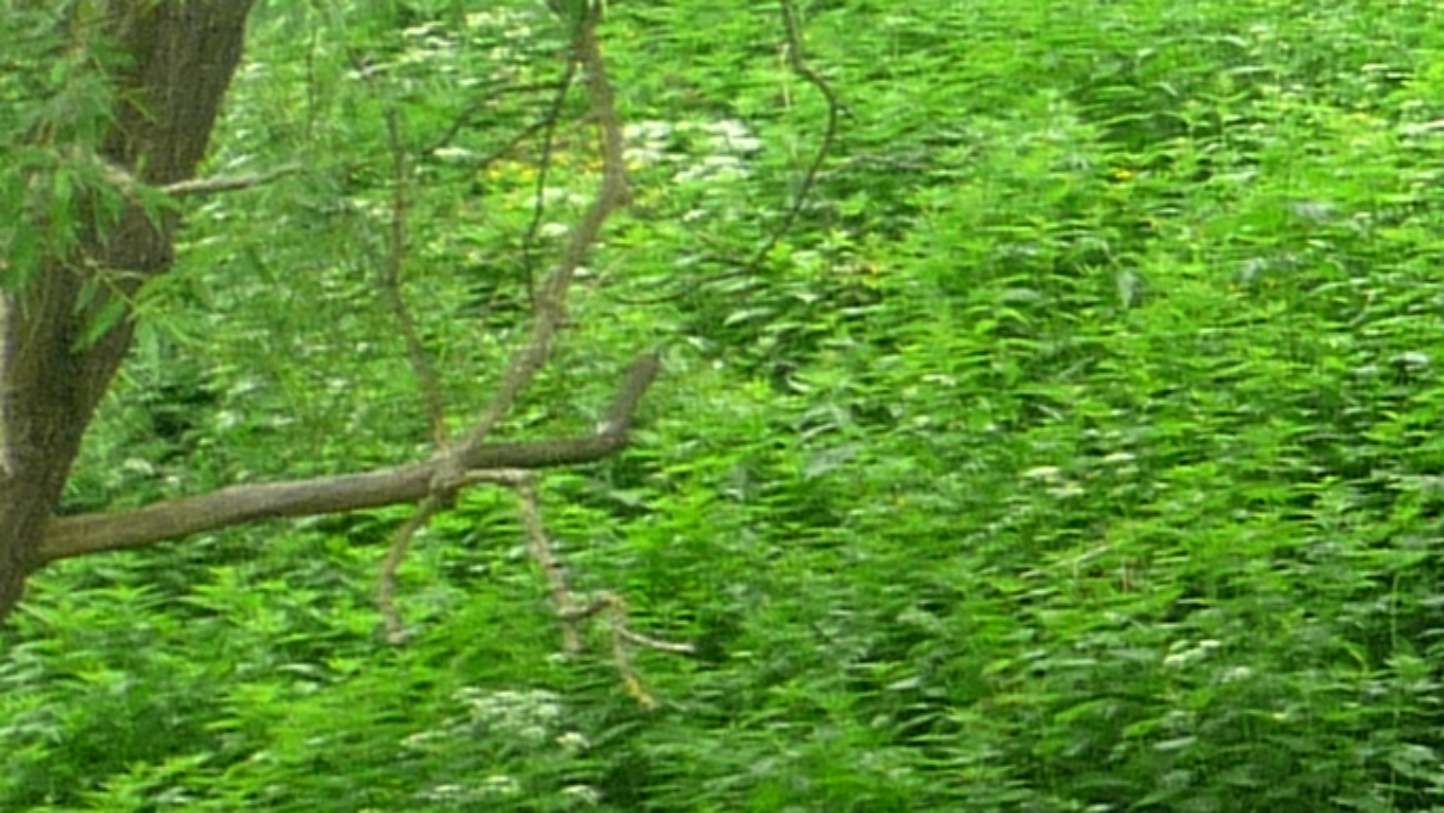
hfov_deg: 11.2
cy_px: 368
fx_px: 7200
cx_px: 1897
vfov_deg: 6.5
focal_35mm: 188
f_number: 2.9
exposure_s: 1/50
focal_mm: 6
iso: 100
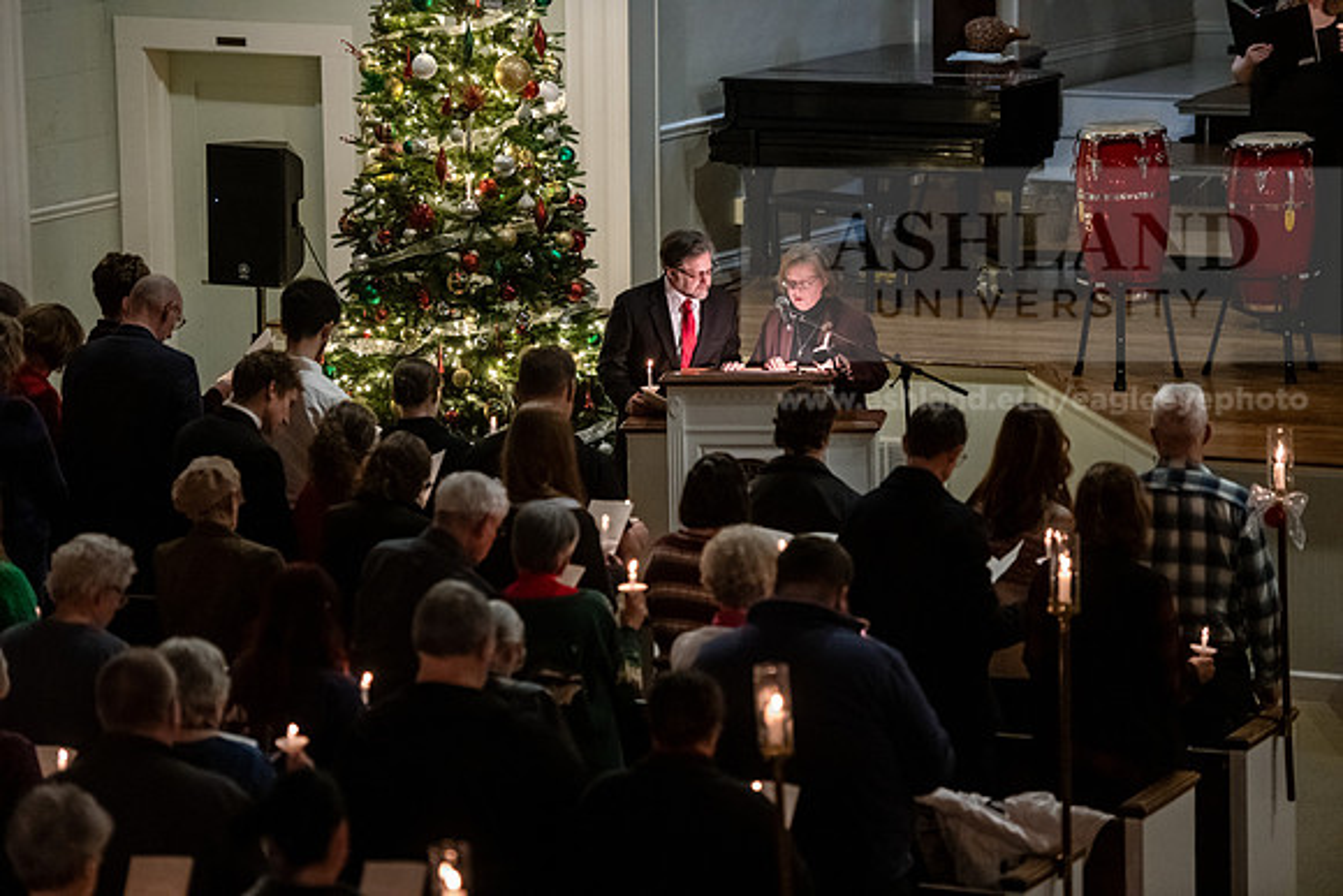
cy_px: 448
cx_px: 672
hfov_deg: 14.2
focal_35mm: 145
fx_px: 5410
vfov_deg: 9.5
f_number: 3.2
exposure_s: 1/160
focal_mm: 145
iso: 6400
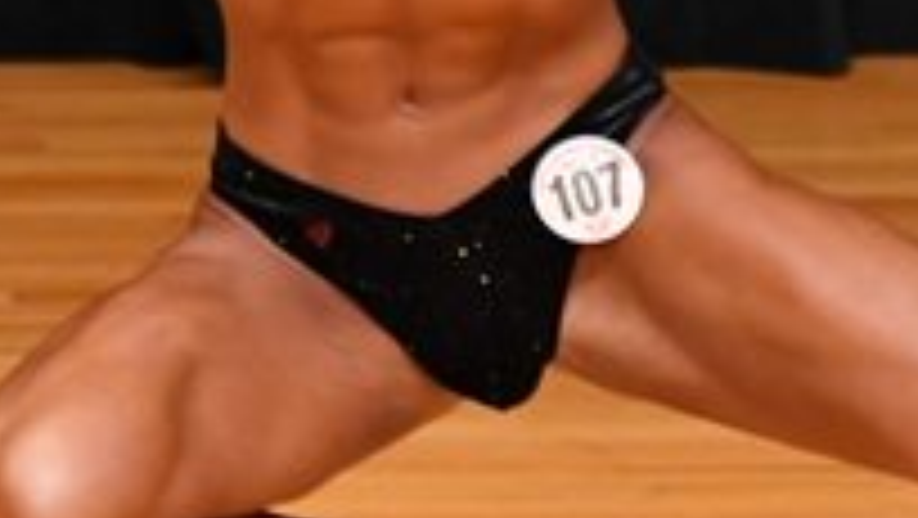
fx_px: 33487
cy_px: -36
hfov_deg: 1.6
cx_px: 700
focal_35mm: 1375
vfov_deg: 0.9
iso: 3200
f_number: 5.6
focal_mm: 230
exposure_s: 1/400
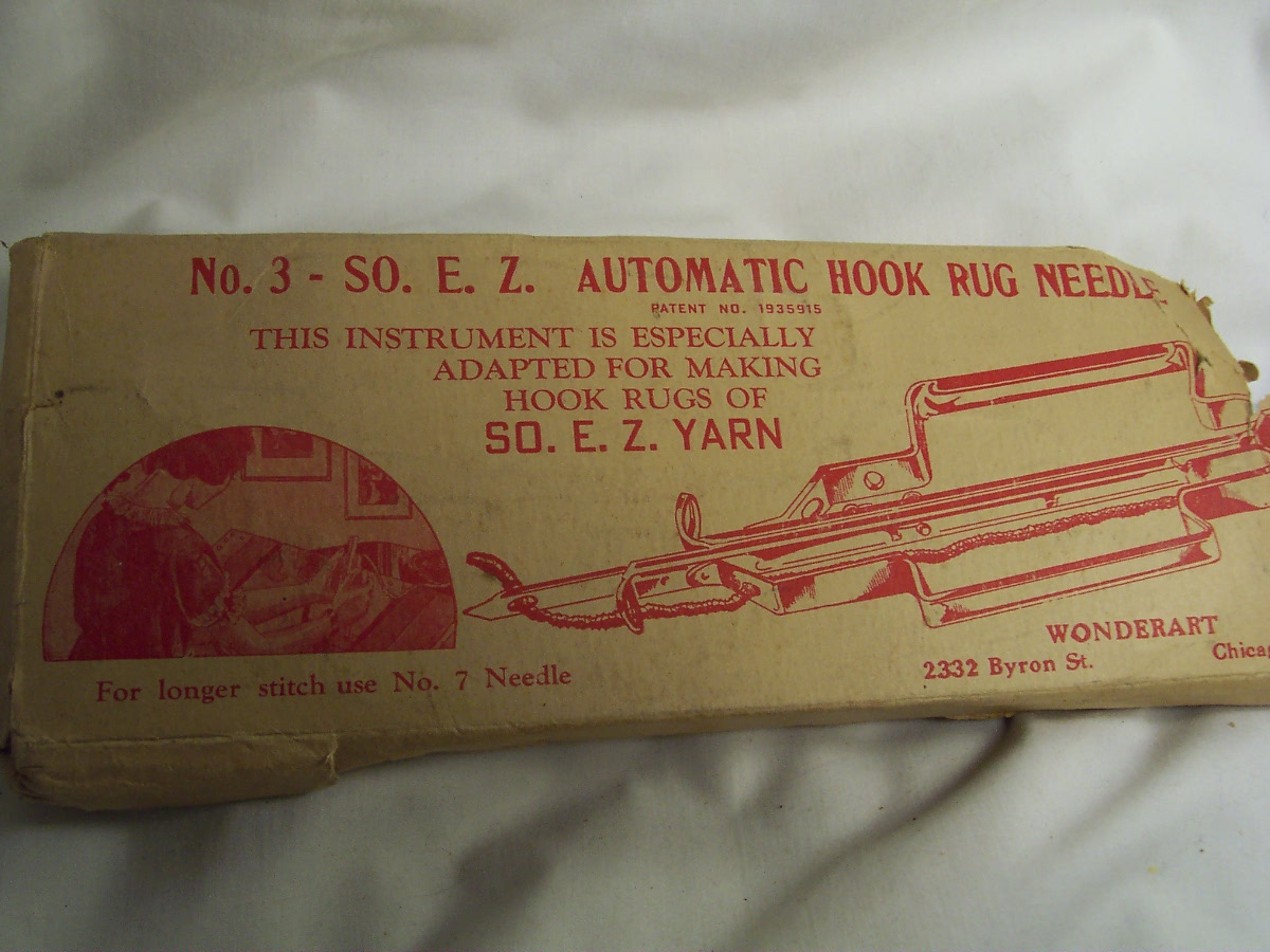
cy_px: 476
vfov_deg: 38.7
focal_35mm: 37
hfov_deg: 50.1
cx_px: 635
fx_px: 1357
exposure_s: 1/350
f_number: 2.8
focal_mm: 5.6
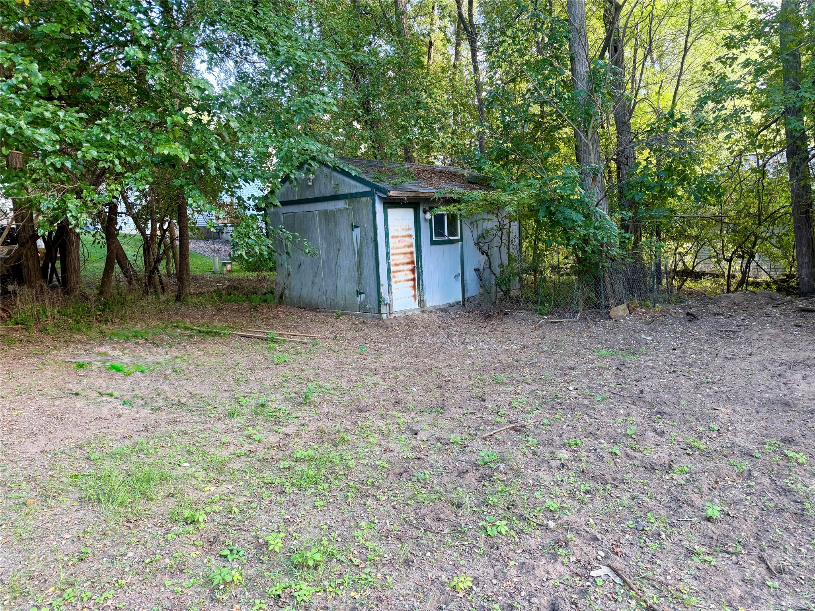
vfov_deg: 56.8
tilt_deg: -6.9
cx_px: 408
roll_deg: +3.4
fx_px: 565
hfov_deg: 71.6
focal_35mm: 24
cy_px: 306
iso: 125
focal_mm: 6.76
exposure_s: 1/121
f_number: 1.78
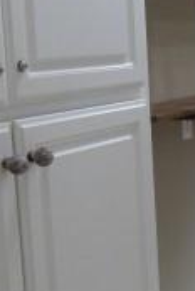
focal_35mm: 96
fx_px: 777
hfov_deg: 13.9
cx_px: 240
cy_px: 168
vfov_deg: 21.2
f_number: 2.8
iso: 250
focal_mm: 4.5
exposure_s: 1/60
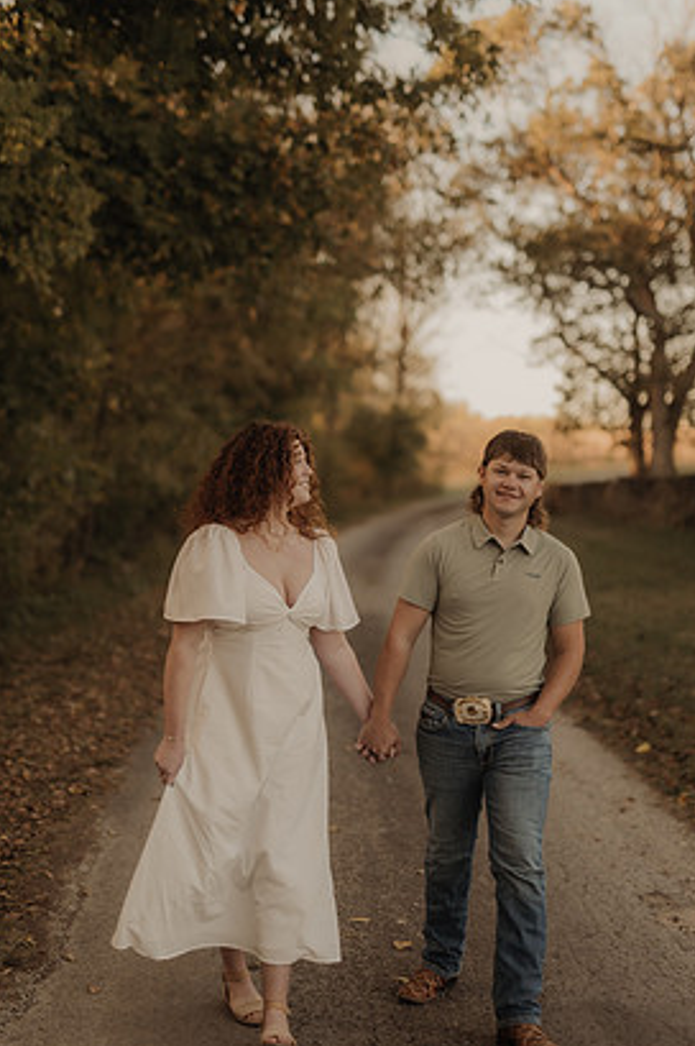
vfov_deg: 36.3
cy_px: 555
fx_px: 1595
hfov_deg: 24.6
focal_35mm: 55
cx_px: 351
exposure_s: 1/640
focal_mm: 50
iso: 160
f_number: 2.2
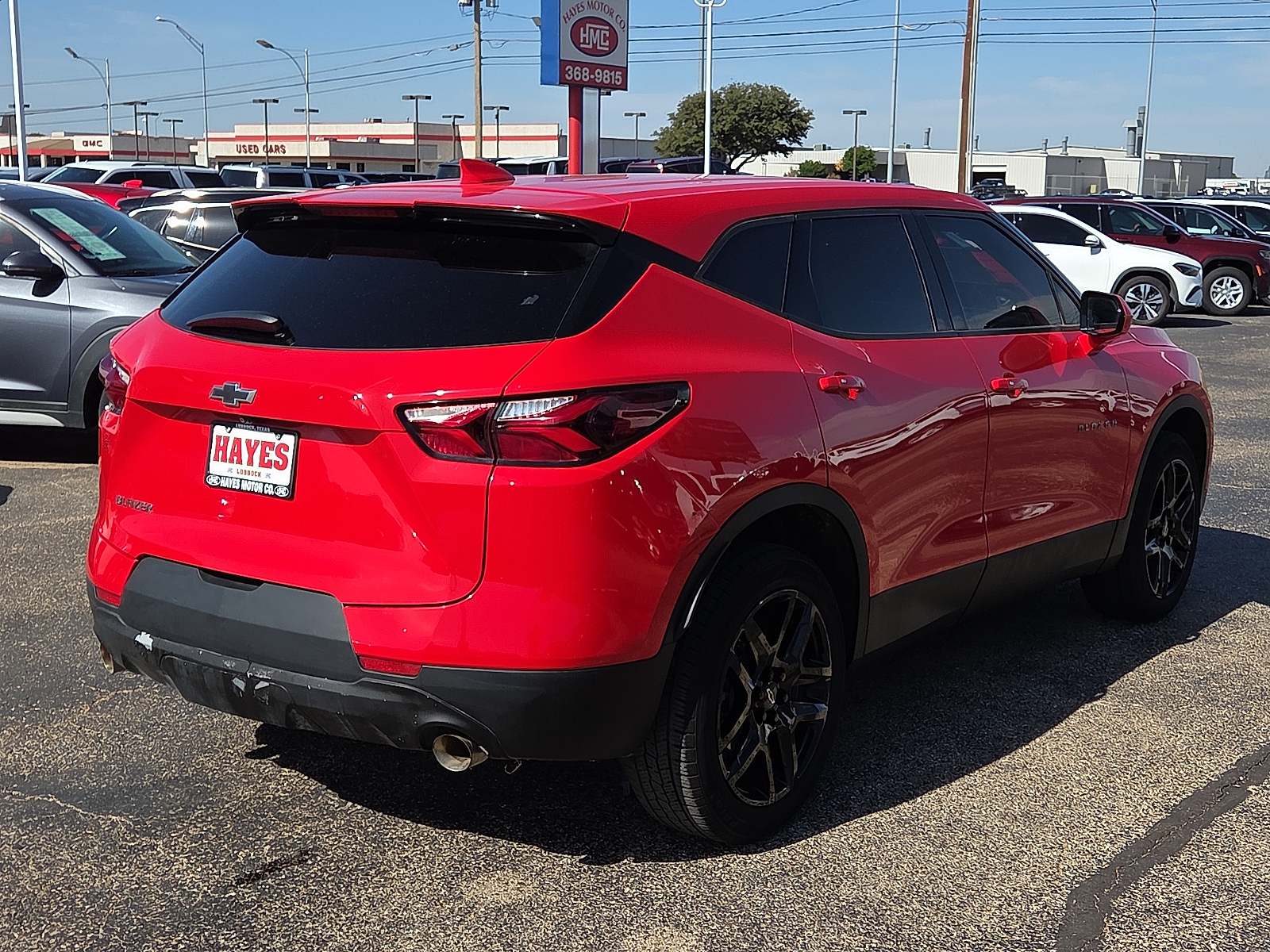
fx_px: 1614
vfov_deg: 32.9
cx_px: 635
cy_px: 476
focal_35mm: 44
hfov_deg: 42.9
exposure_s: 1/10000
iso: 76
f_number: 1.8
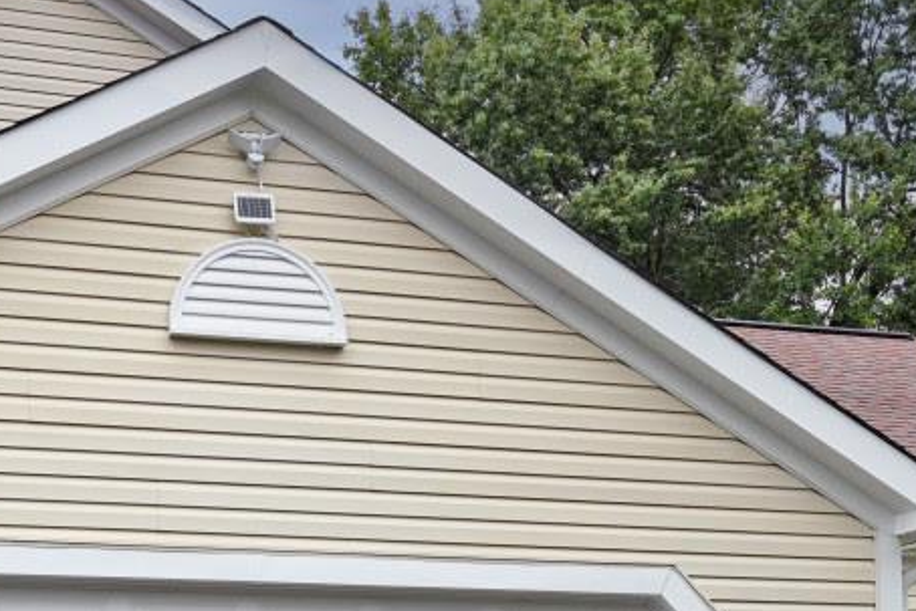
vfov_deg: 16.5
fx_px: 1976
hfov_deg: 26.1
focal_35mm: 78
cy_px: 825
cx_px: 452
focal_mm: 23.5
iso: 110
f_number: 5.6
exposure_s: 1/250
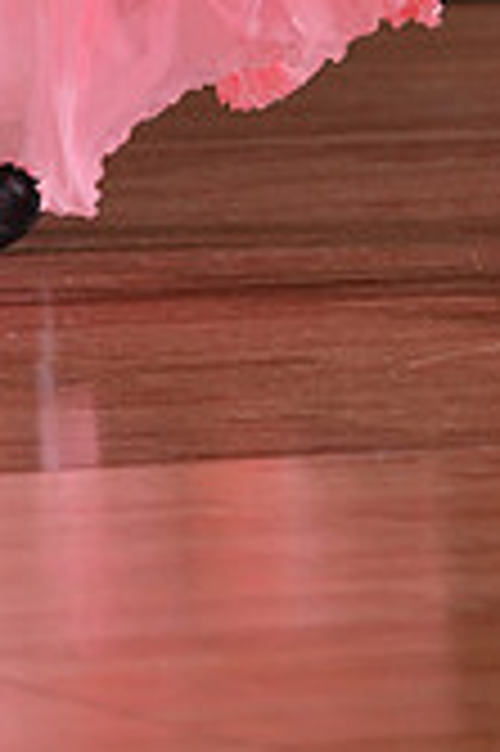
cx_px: -223
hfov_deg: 2.9
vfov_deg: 4.3
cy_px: -477
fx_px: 9957
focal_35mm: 477
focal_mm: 137
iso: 1600
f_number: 4
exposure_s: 1/500
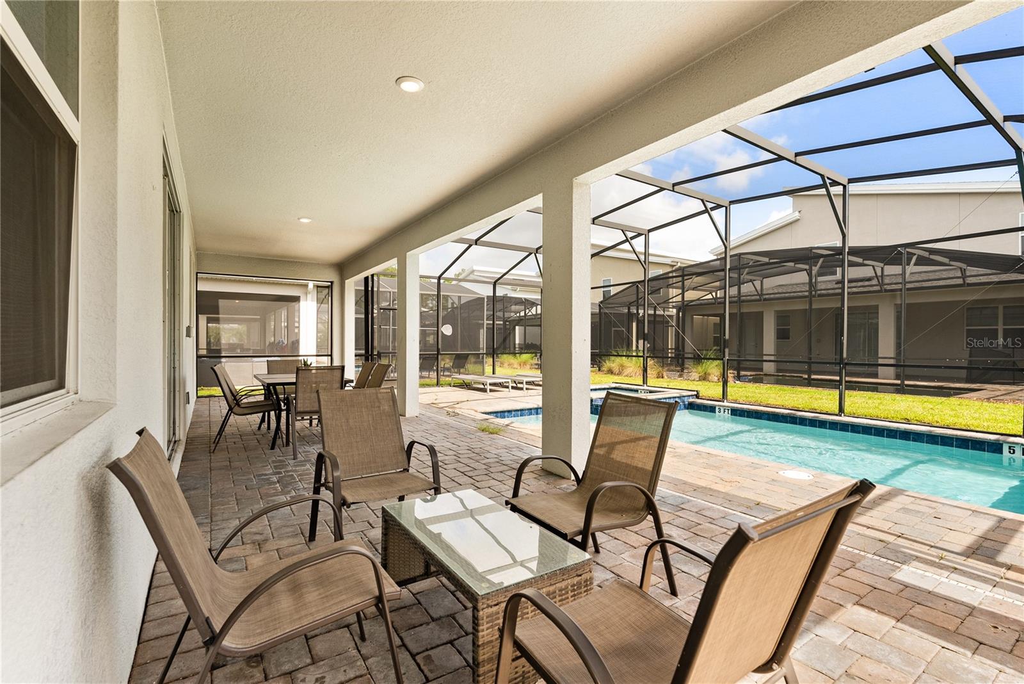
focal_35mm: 16
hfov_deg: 95.0
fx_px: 469
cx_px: 512
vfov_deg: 72.1
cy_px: 342
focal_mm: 16.5
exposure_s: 1/80
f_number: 7.1
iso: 320
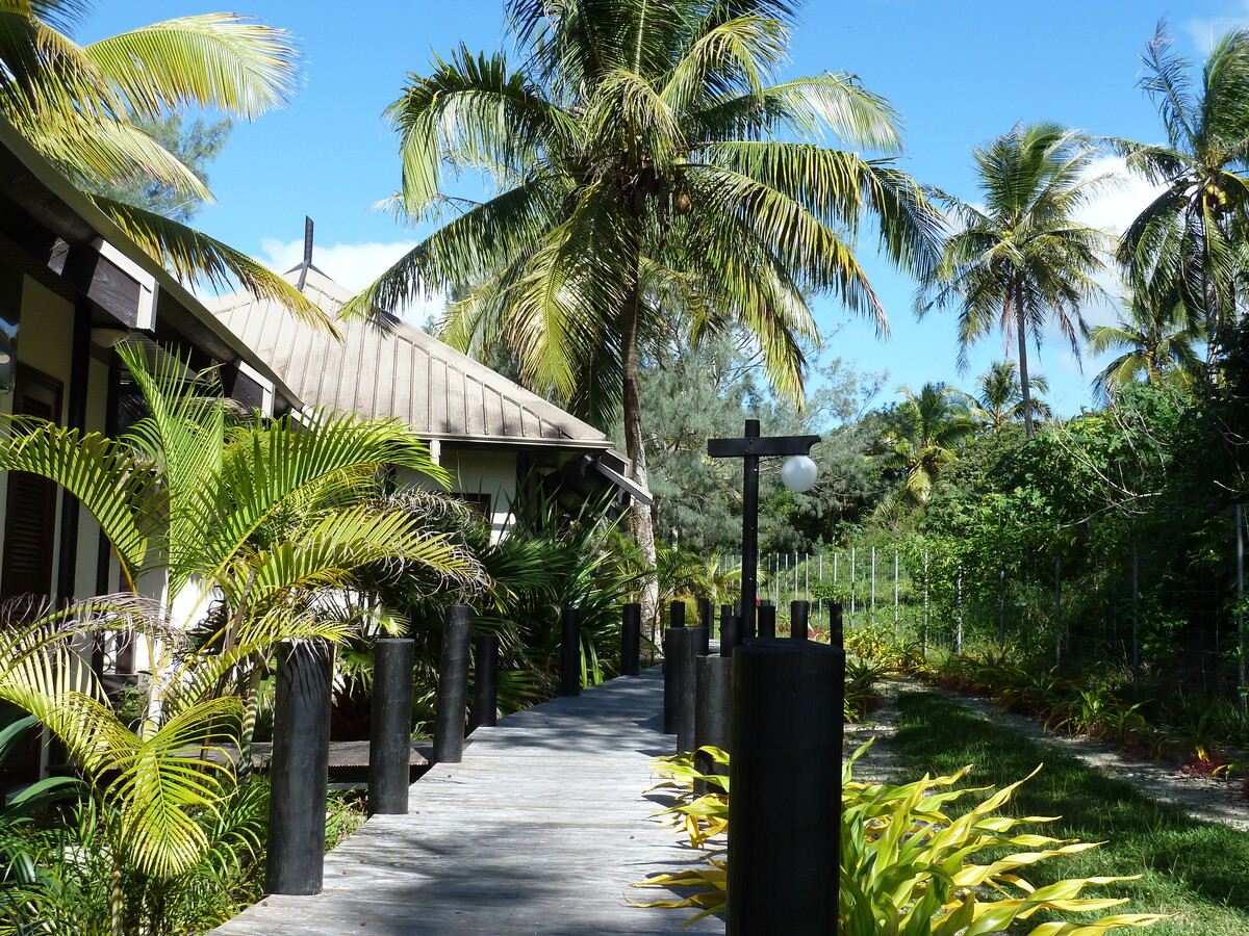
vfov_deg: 36.0
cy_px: 468
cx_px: 624
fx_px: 1443
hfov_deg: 46.8
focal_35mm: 40
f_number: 4
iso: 80
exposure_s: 1/320
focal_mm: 6.5
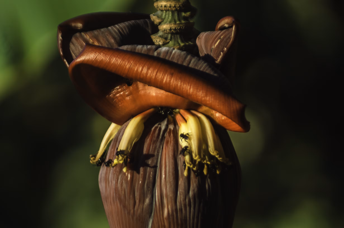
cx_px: 172
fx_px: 4291
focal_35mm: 450
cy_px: 114
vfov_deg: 3.0
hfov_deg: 4.6
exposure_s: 1/250
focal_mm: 300
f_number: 5.6
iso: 100
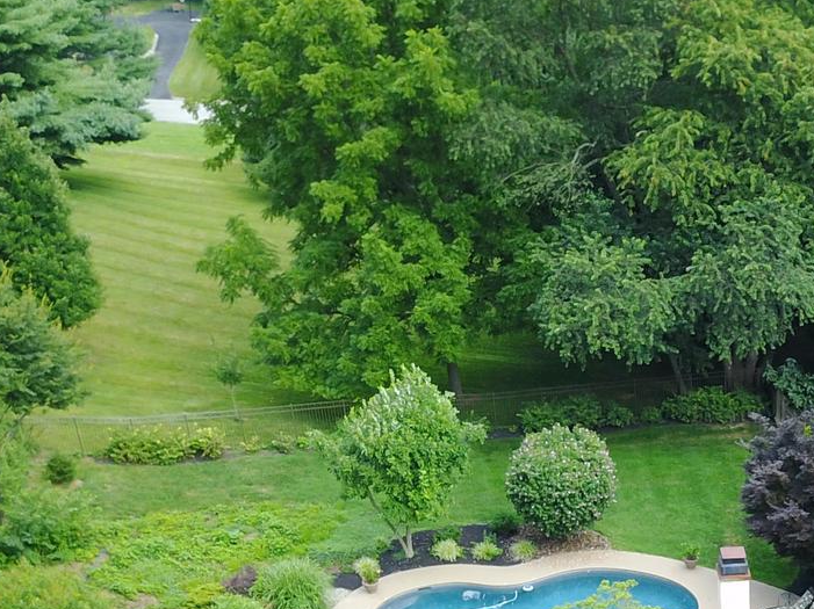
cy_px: 864
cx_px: 820
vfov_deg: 17.7
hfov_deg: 24.5
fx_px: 1786
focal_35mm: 76
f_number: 2.2
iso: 100
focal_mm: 4.73
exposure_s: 1/106
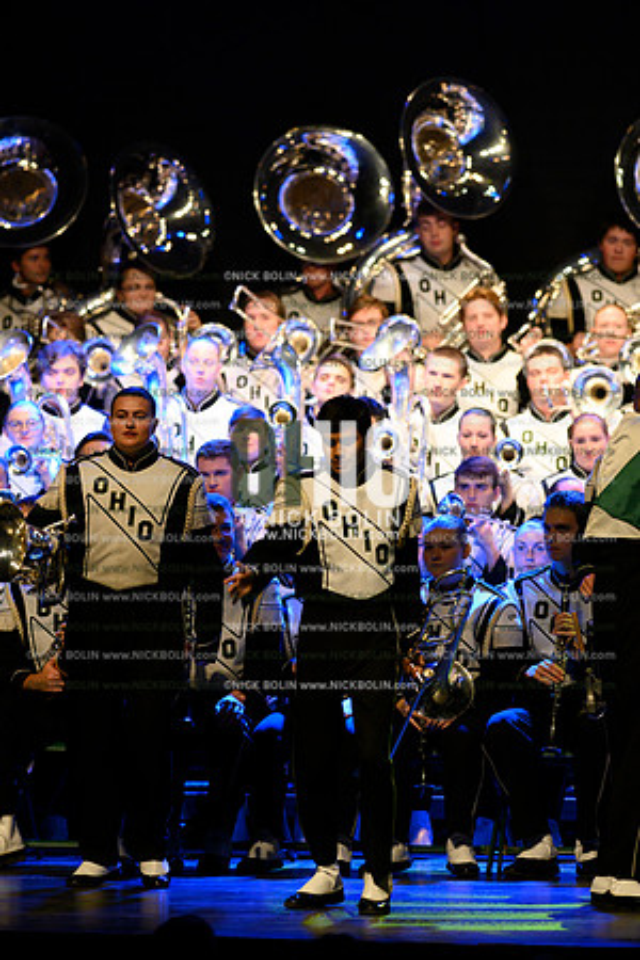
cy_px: 480
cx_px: 320
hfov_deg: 4.6
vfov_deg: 6.9
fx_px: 7999
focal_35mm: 300
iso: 6400
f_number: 4
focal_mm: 300
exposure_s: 1/500
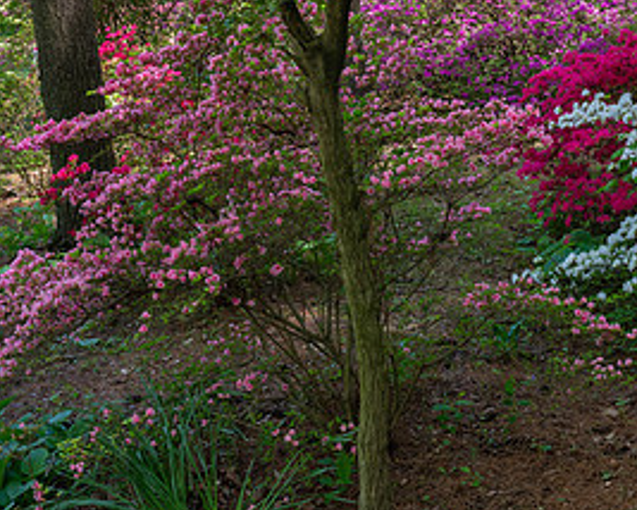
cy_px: 128
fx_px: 1075
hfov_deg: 32.5
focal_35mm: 57
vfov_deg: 26.4
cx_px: 460
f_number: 8
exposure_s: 1/160
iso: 1250
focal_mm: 28
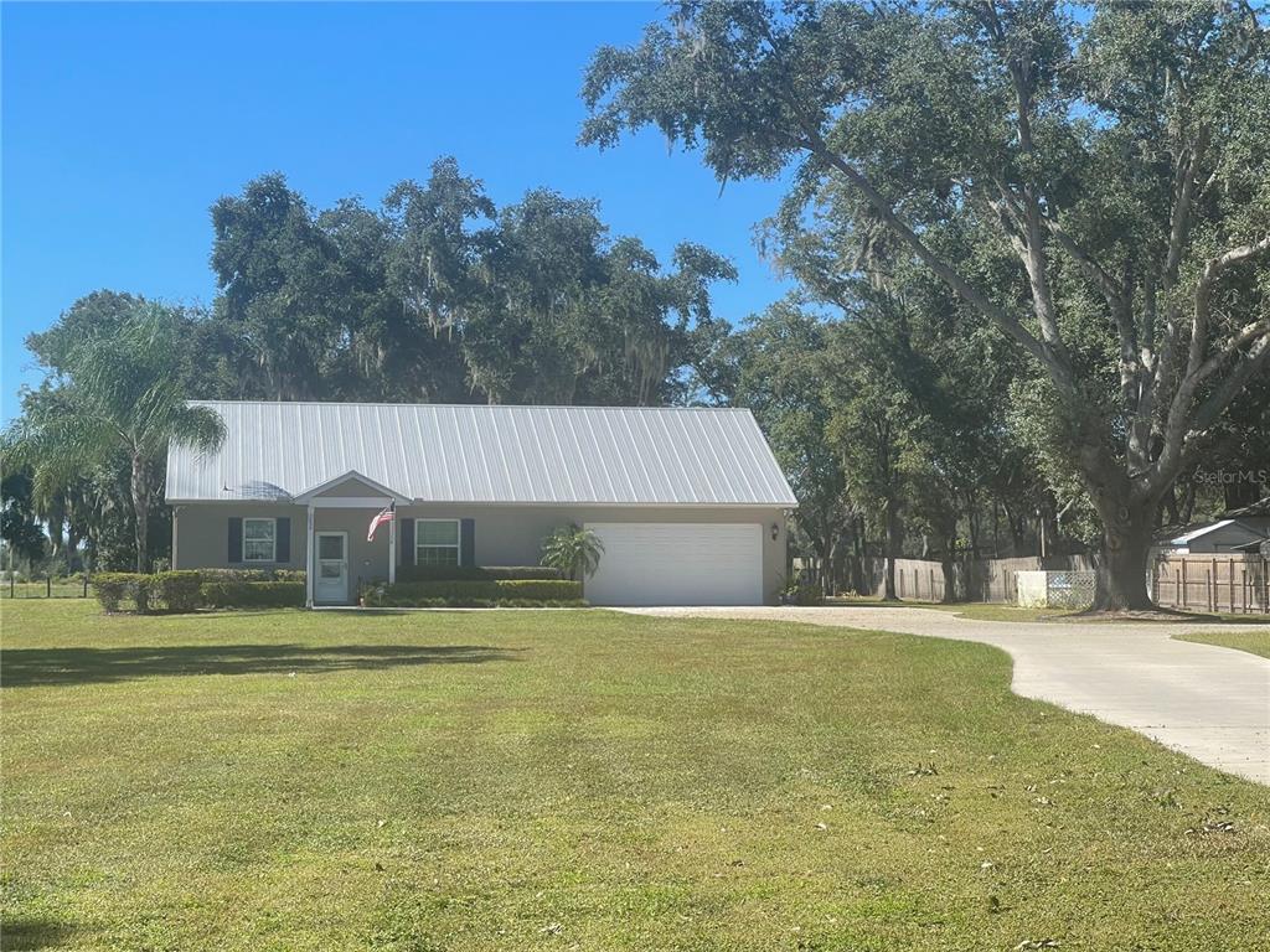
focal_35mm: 64
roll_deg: +0.0
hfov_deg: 30.3
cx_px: 635
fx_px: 2348
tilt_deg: +3.5
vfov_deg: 22.9
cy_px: 476
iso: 20
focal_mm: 7.5
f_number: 2.2
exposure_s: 1/927
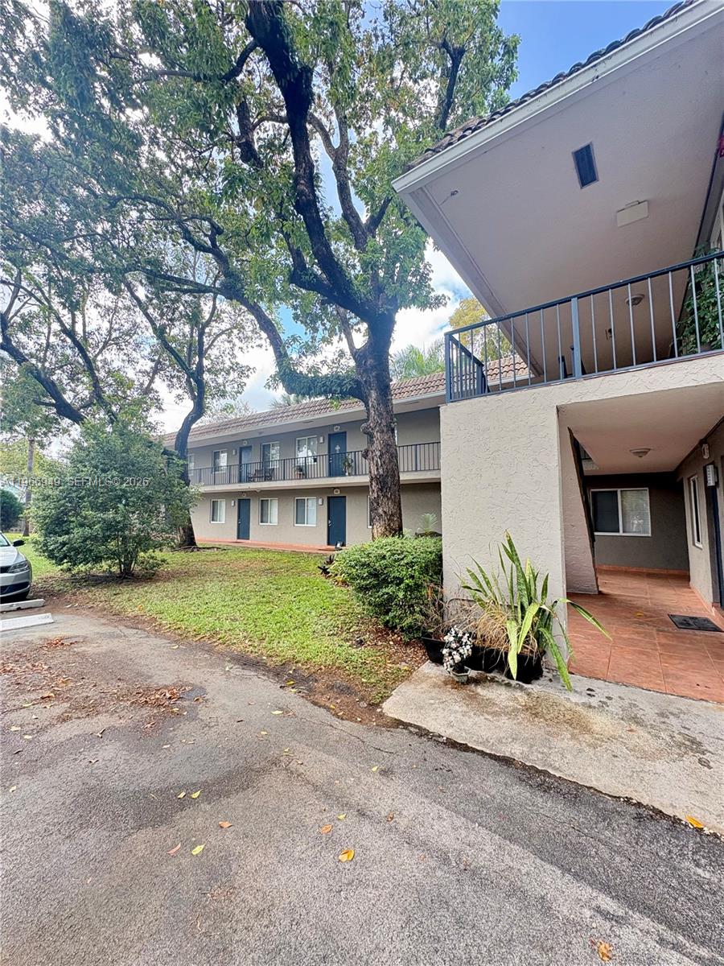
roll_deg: -1.4
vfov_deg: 102.1
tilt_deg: +4.7
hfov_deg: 85.7
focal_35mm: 14
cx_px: 362
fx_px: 390
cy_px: 483
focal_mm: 2.22
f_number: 2.2
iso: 64
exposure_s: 1/172
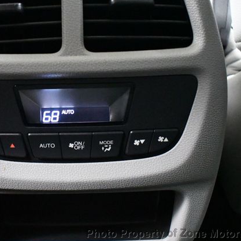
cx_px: 79
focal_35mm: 47
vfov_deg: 36.1
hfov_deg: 35.7
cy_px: 121
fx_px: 370
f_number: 3.5
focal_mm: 18
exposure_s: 1/50
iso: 12800
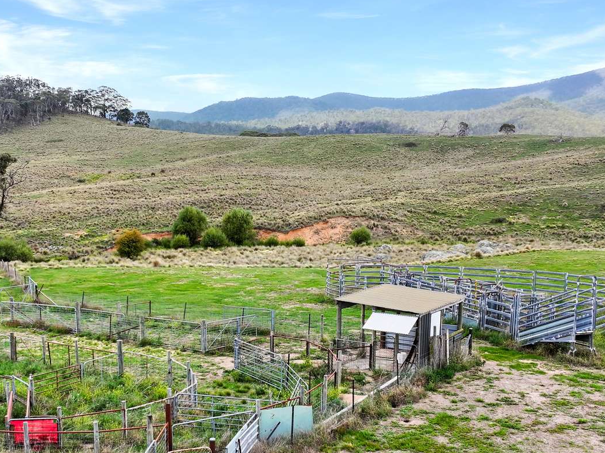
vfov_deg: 32.4
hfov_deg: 42.8
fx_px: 769
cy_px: 326
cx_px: 253
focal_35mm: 44
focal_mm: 12.3
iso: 260
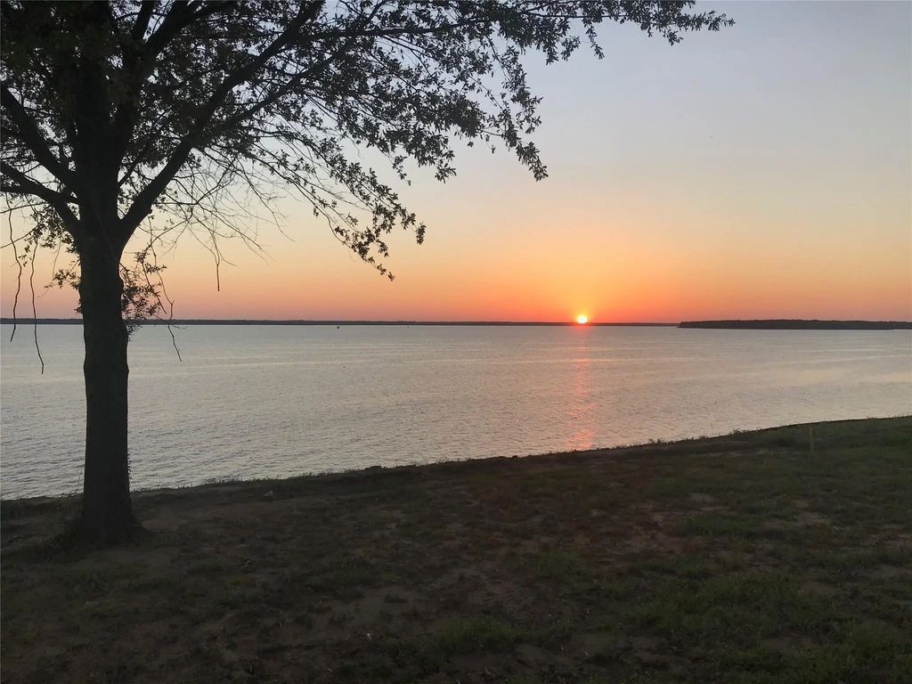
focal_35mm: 28
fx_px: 738
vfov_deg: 49.7
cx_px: 456
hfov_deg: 63.4
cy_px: 342
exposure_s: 1/541
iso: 20
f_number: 1.8
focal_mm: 3.99
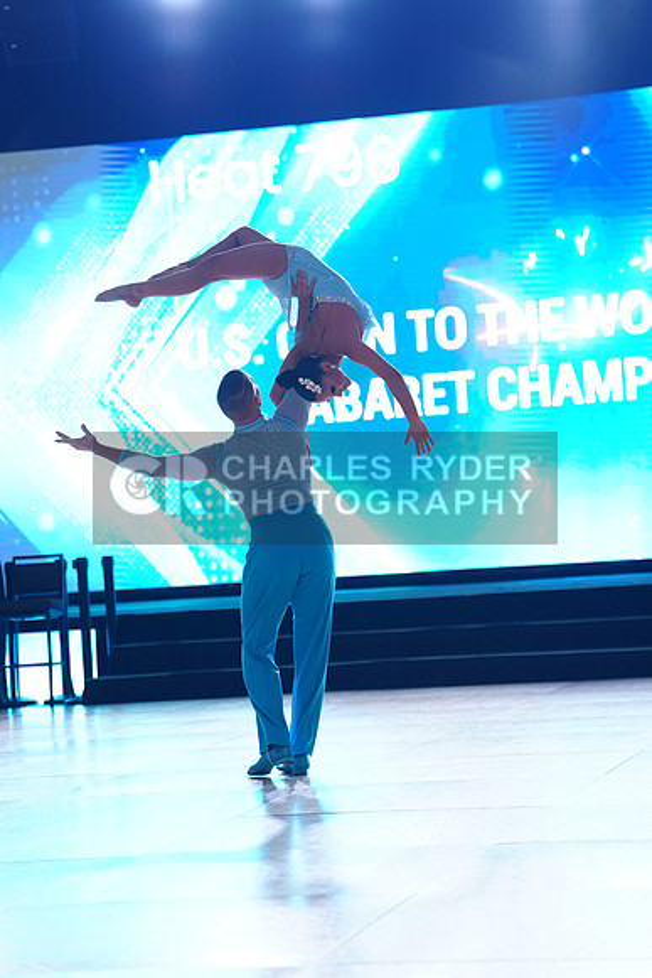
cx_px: 326
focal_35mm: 101
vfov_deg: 20.2
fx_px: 2742
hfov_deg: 13.6
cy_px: 489
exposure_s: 1/640
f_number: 2.8
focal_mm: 101
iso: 1250
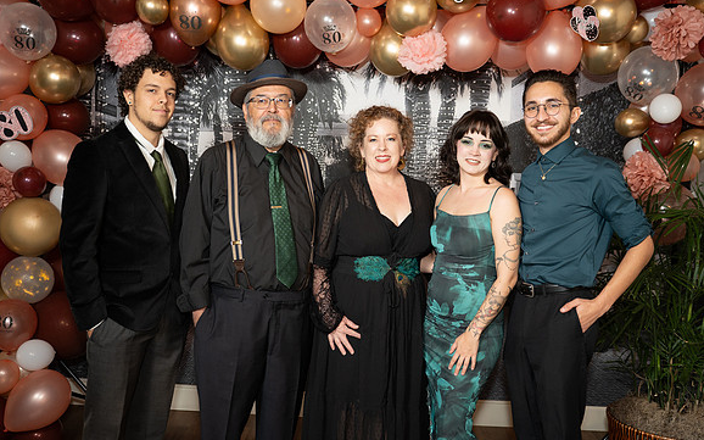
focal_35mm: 35
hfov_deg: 55.3
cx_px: 352
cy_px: 227
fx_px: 671
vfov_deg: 36.3
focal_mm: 34.2
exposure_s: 1/160
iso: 1000
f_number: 2.8
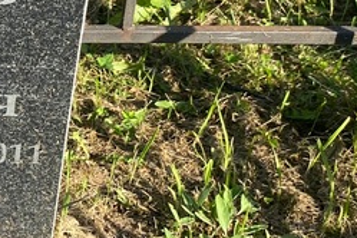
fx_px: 863
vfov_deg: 15.7
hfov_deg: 20.8
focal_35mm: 87
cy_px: 75
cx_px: -136
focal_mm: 4.25
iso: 32
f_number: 1.8
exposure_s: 1/1034
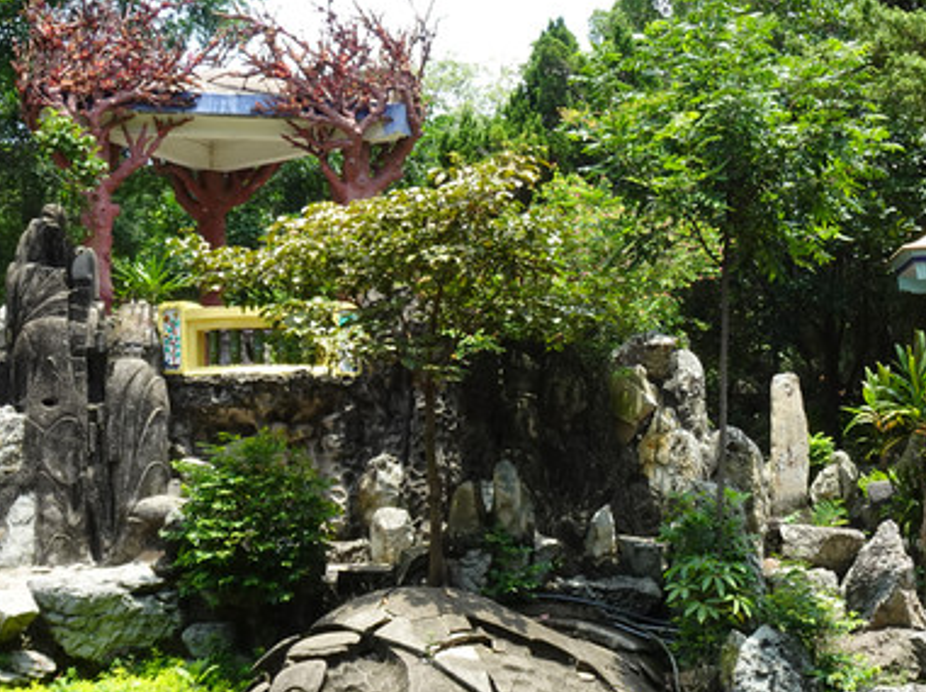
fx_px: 1978
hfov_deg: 25.9
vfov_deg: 19.8
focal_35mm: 74
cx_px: 741
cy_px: 410
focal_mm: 7.29
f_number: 4.5
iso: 80
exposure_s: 1/200
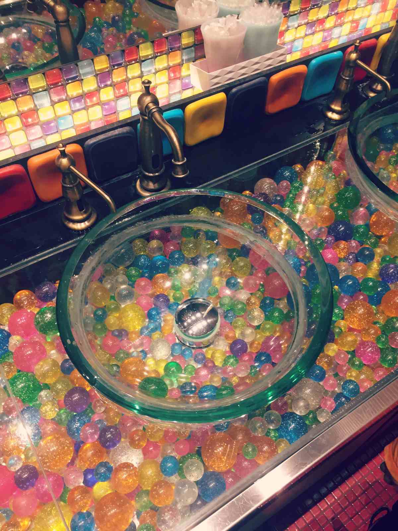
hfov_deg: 48.2
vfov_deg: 61.7
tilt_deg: -53.2
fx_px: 445
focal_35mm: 29
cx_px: 199
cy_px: 266
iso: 80
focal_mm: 4.15
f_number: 2.2
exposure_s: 1/30
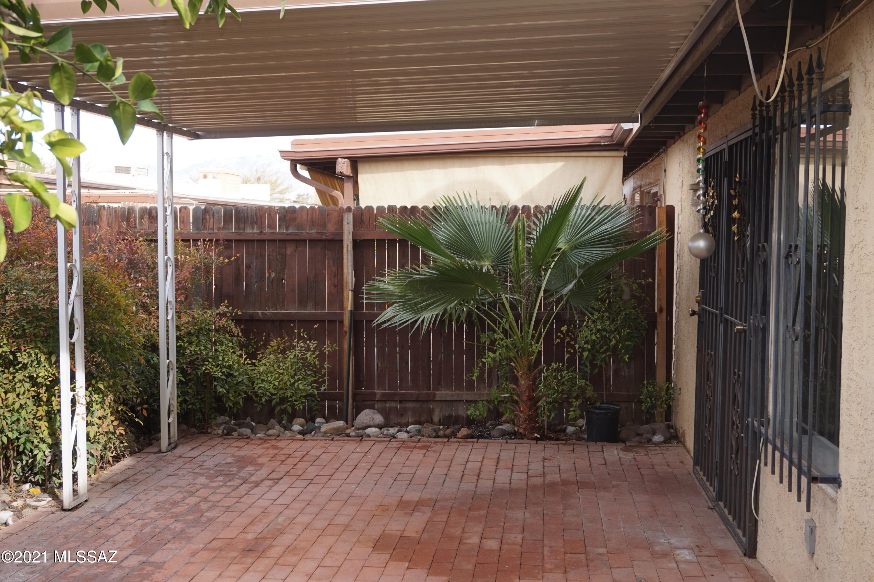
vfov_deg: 30.8
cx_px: 437
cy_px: 291
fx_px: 1056
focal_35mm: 44
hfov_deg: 45.0
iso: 100
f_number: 5.6
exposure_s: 1/80
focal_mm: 29
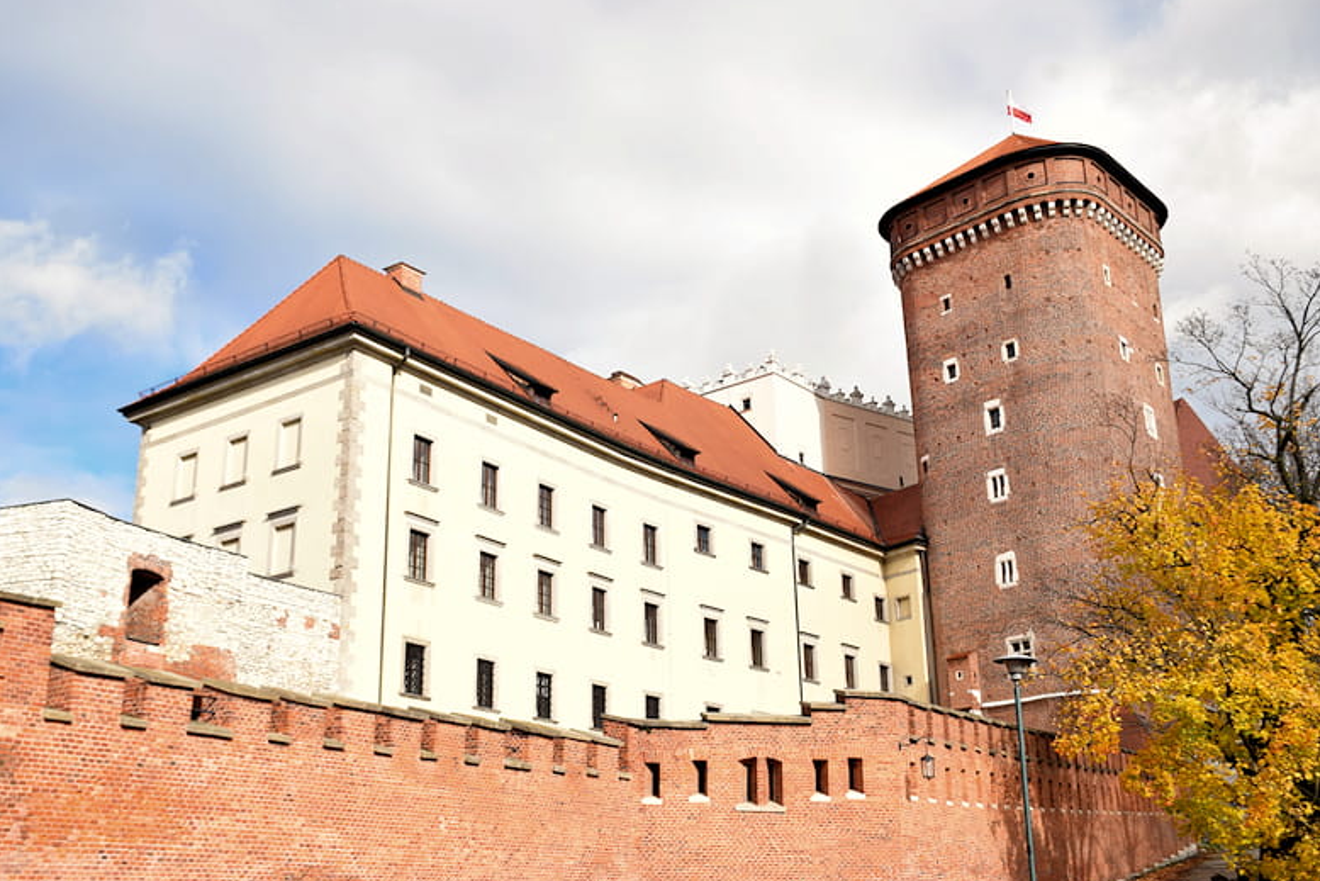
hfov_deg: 51.9
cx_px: 648
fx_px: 1357
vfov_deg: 36.0
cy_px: 447
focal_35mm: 37
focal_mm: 24
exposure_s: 1/400
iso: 200
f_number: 10
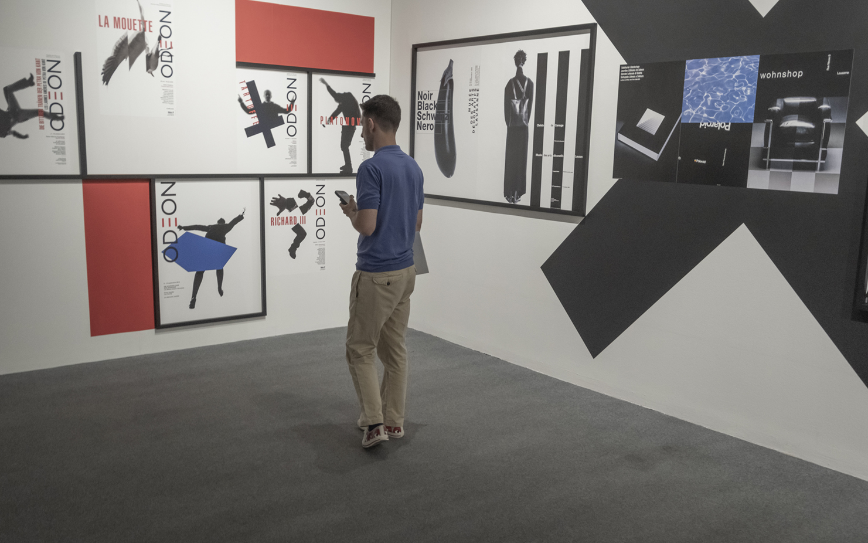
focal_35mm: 32
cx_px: 430
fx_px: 757
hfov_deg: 59.6
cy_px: 286
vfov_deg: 39.4
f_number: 5
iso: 3200
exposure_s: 1/125
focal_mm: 20.9
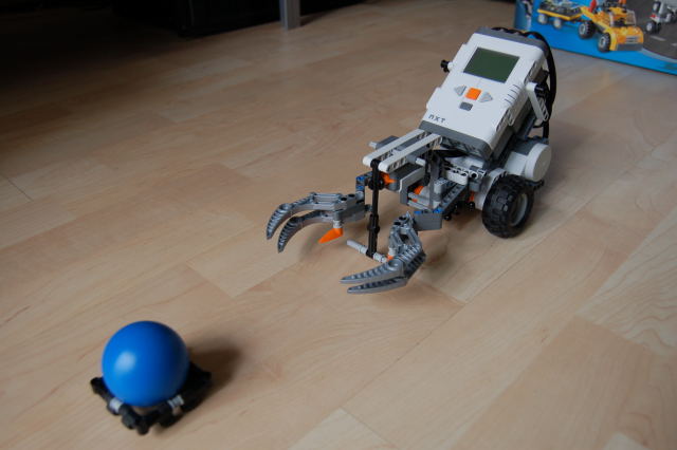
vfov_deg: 39.9
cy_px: 225
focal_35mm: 33
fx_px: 620
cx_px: 338
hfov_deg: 57.2
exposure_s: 1/80
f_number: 4.5
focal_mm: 22
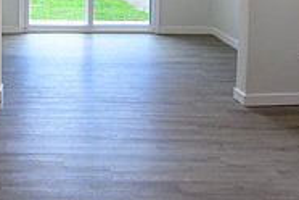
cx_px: 31
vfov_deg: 23.0
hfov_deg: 35.3
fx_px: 440
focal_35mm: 53
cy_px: -51
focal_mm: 17
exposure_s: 1/80
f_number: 7.1
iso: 800
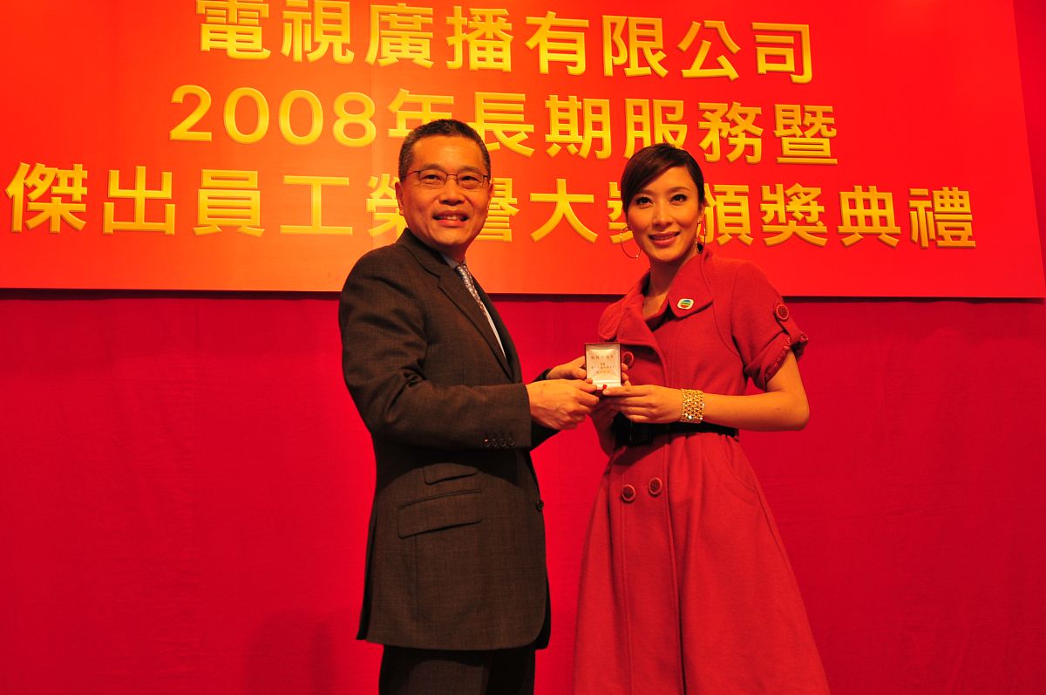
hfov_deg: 43.7
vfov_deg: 29.8
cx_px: 523
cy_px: 348
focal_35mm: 45
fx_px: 1306
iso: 400
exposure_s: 1/20
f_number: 5
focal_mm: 30
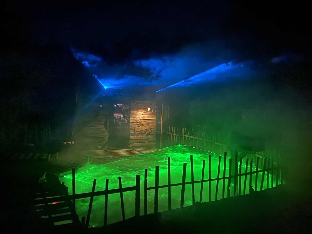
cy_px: 117
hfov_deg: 67.3
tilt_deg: -0.8
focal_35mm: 26
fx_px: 234
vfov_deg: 53.1
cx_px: 156
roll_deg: -1.4
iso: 1600
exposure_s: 1/15
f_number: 1.8
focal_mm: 4.25
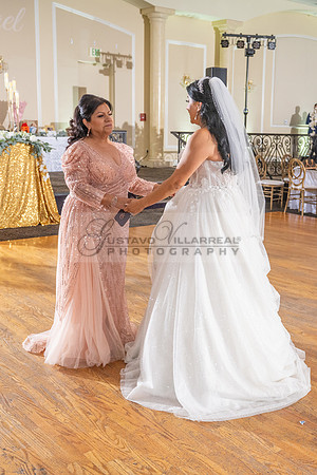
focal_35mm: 44
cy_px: 238
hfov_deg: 30.8
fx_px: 575
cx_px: 192
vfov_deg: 45.0
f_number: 4
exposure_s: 1/160
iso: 800
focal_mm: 29
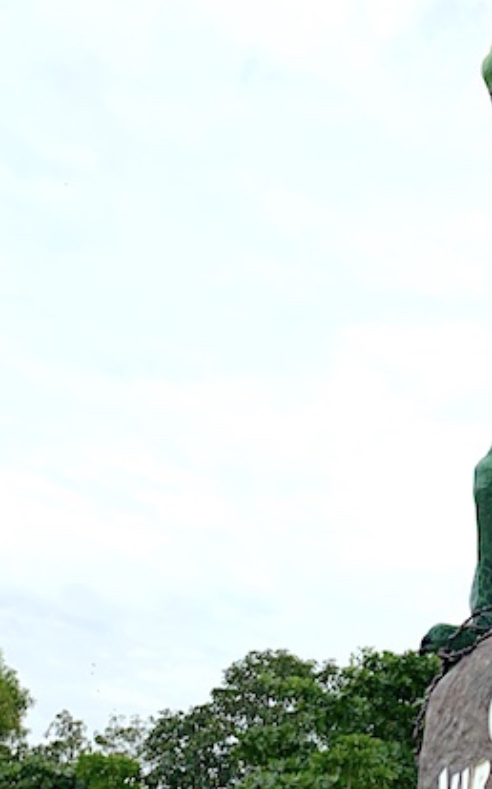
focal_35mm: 50
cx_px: 700
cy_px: 464
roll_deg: -0.4
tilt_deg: +25.7
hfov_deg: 22.1
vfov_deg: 40.2
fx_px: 1075
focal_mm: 4.25
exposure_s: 1/4274
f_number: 1.8
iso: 25
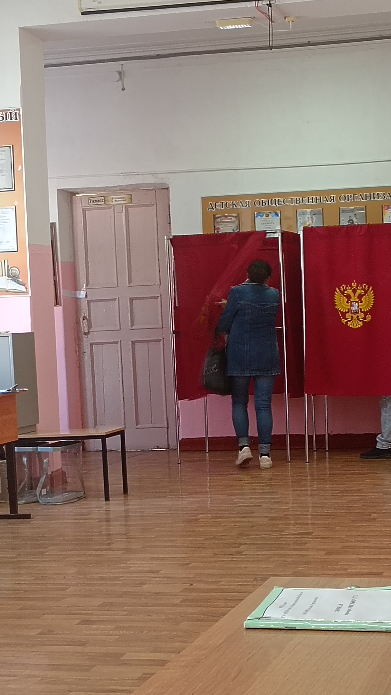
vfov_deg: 29.7
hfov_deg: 16.9
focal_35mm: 71
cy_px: 390
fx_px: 1308
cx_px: 266
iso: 612
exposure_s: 1/50
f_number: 1.9
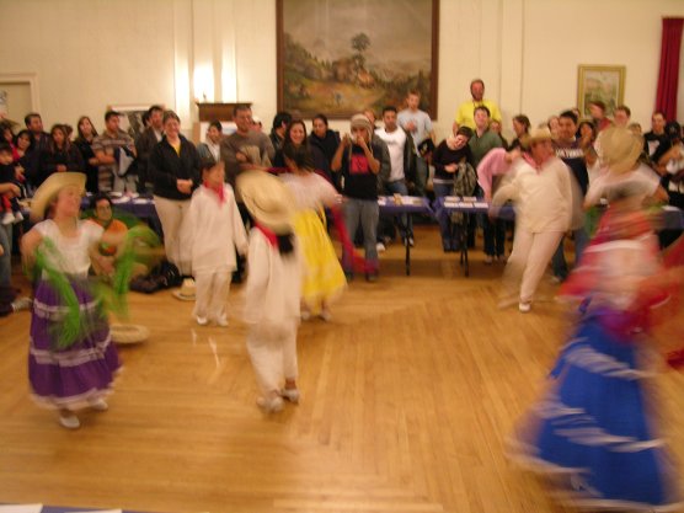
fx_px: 692
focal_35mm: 35
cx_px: 342
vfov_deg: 40.7
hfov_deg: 52.6
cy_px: 256
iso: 200
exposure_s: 1/4.8
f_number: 2.8
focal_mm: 8.9
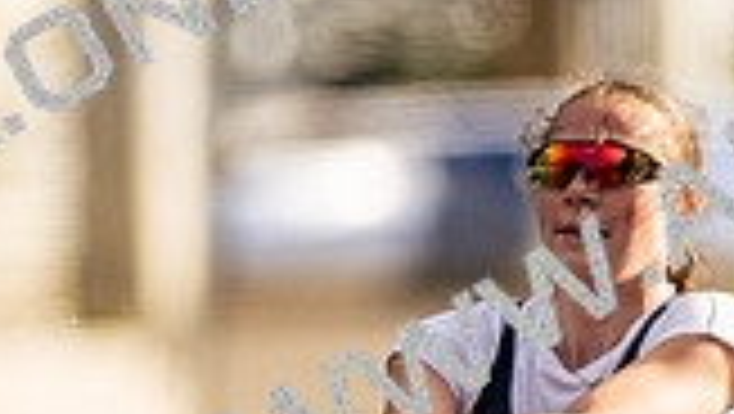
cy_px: 502
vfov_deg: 0.4
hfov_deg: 0.6
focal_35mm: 3348
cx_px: 775
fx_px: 65215
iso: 180
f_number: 4
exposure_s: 1/2500
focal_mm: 600
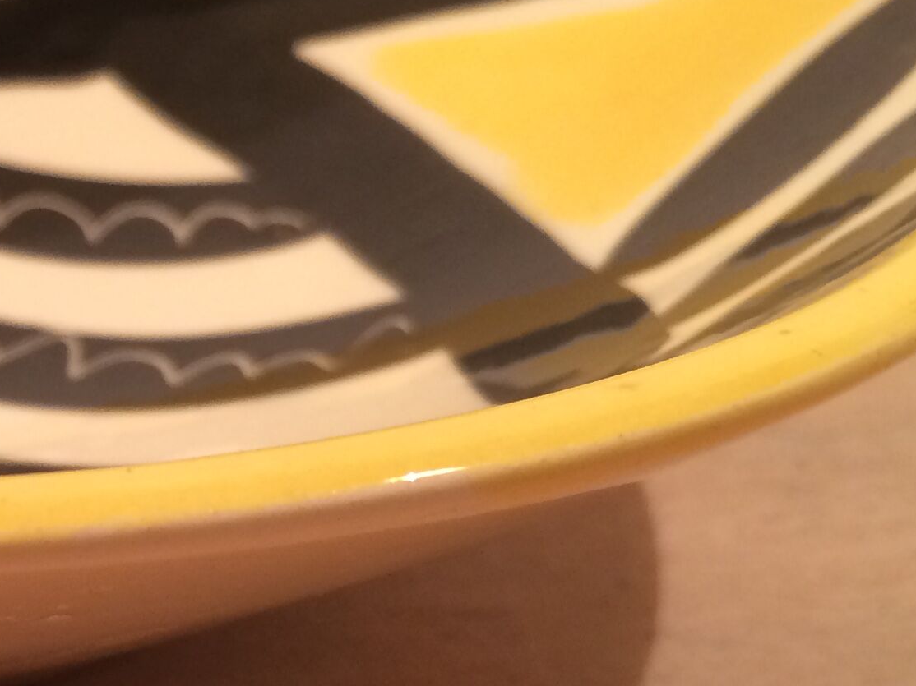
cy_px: 456
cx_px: -144
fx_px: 2249
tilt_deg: -26.4
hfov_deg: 21.6
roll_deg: +0.2
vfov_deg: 17.3
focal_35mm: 85
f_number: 2.2
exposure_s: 1/33
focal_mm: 4.15
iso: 80
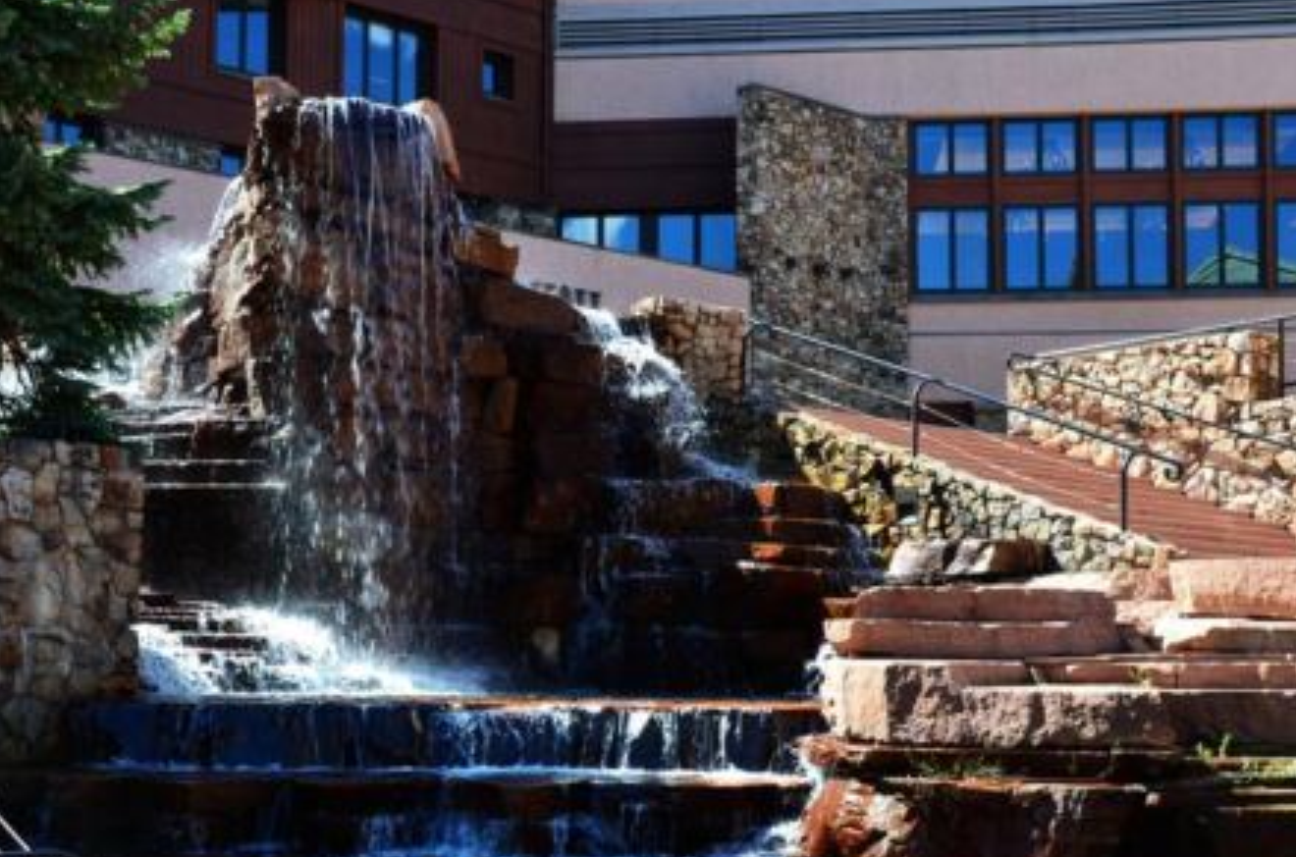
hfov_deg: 41.1
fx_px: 1724
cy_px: 582
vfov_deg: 27.7
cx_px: 554
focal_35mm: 48
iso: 200
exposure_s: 1/100
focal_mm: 22
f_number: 11
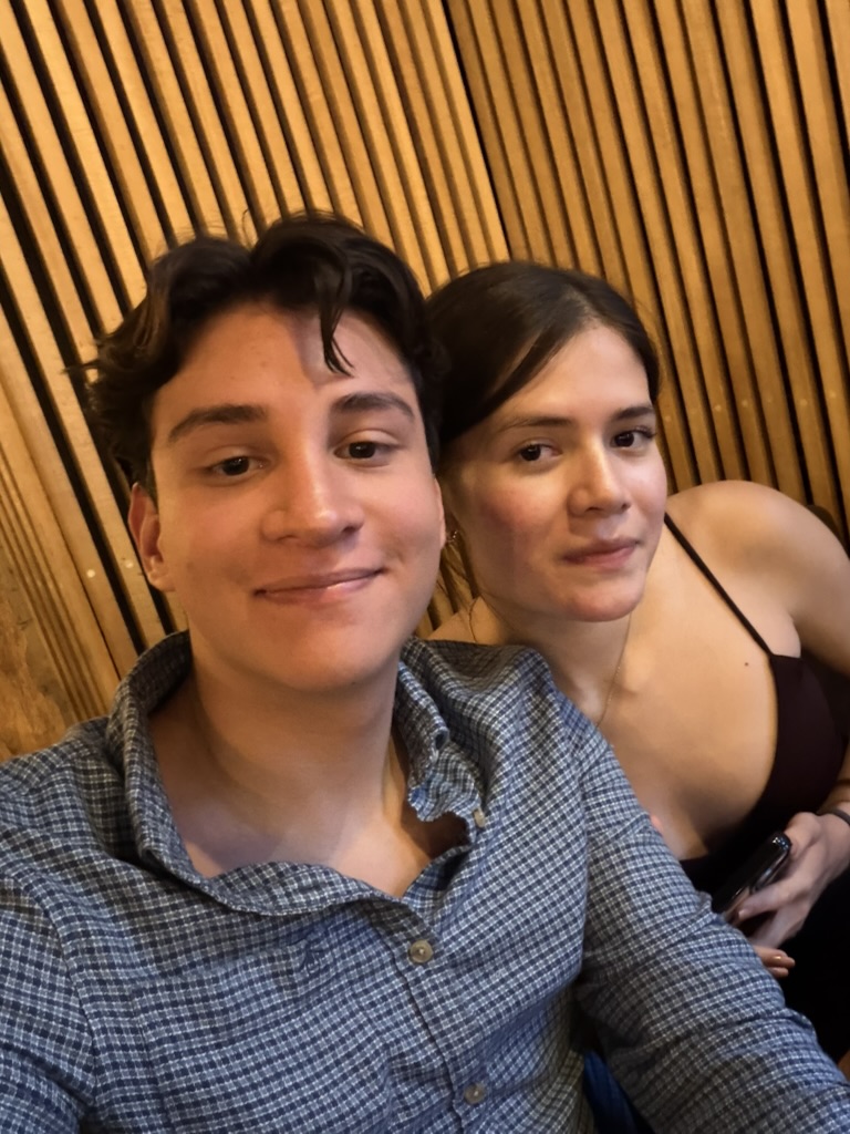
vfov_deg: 60.0
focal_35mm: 30
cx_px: 425
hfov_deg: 46.8
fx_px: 982
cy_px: 567
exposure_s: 1/15
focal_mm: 2.71
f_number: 1.9
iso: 800
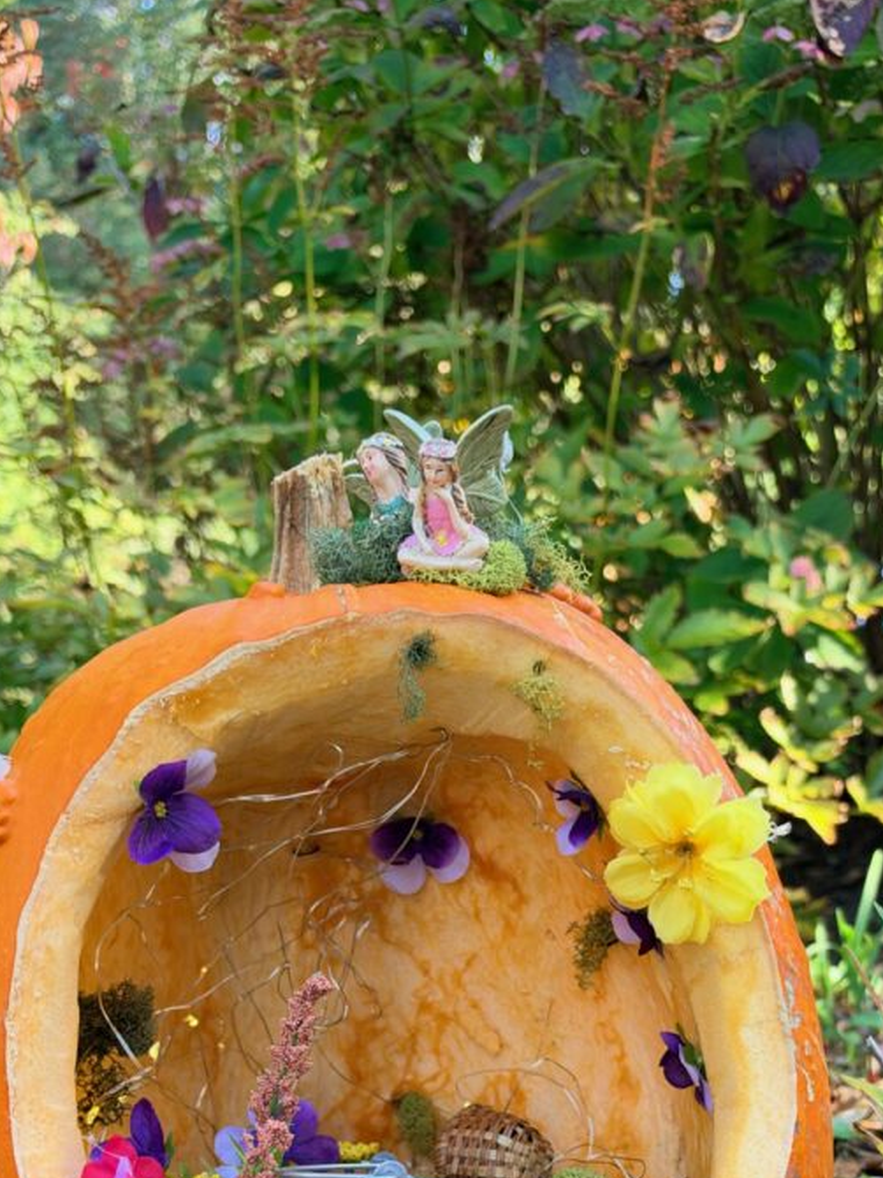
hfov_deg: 33.6
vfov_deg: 40.7
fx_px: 1463
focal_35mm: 43
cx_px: 443
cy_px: 1048
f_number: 1.8
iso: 64
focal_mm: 6.93
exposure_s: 1/146
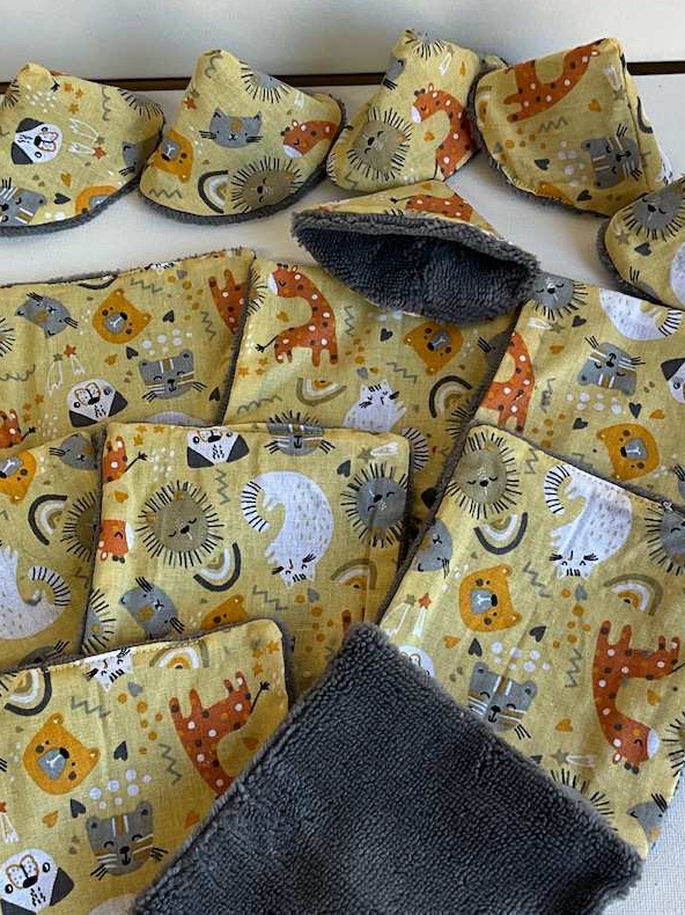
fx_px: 1241
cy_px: 483
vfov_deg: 40.4
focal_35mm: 47
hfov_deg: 30.9
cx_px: 331
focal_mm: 3
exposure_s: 1/100
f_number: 1.8
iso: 25
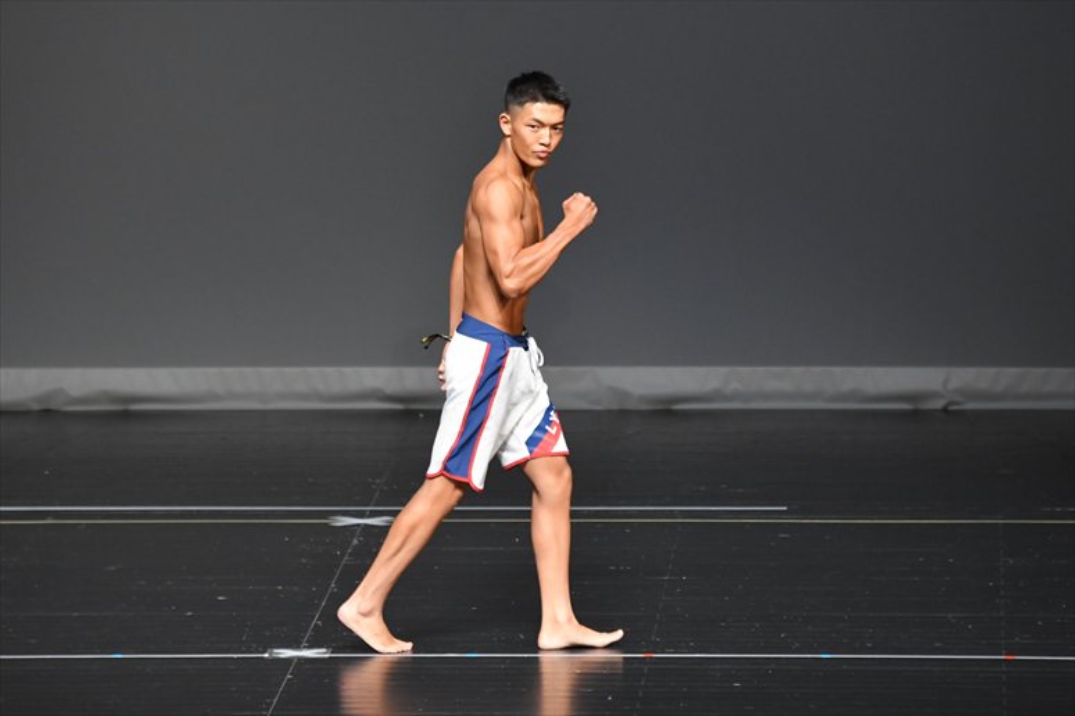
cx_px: 538
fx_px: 10297
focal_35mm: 345
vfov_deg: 4.0
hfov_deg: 6.0
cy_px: 358
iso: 2800
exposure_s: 1/400
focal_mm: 230
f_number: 5.6
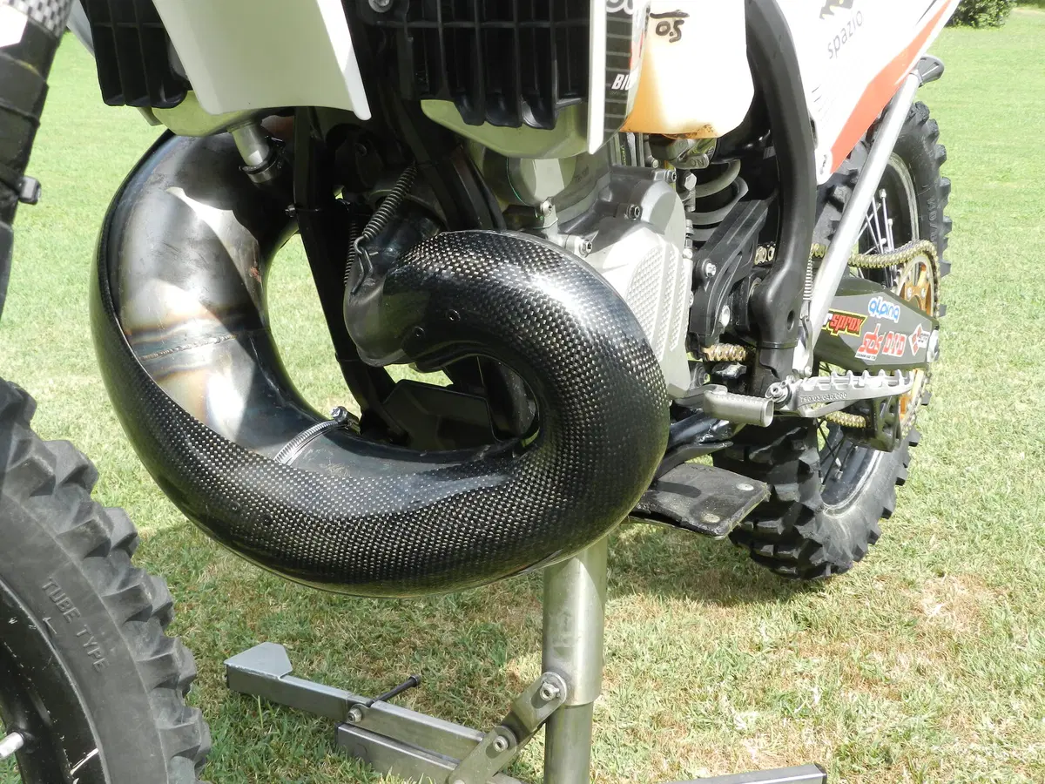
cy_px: 392
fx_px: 1147
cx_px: 522
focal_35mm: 38
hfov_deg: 49.0
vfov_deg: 37.7
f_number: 4
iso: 160
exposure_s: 1/400
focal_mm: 6.7
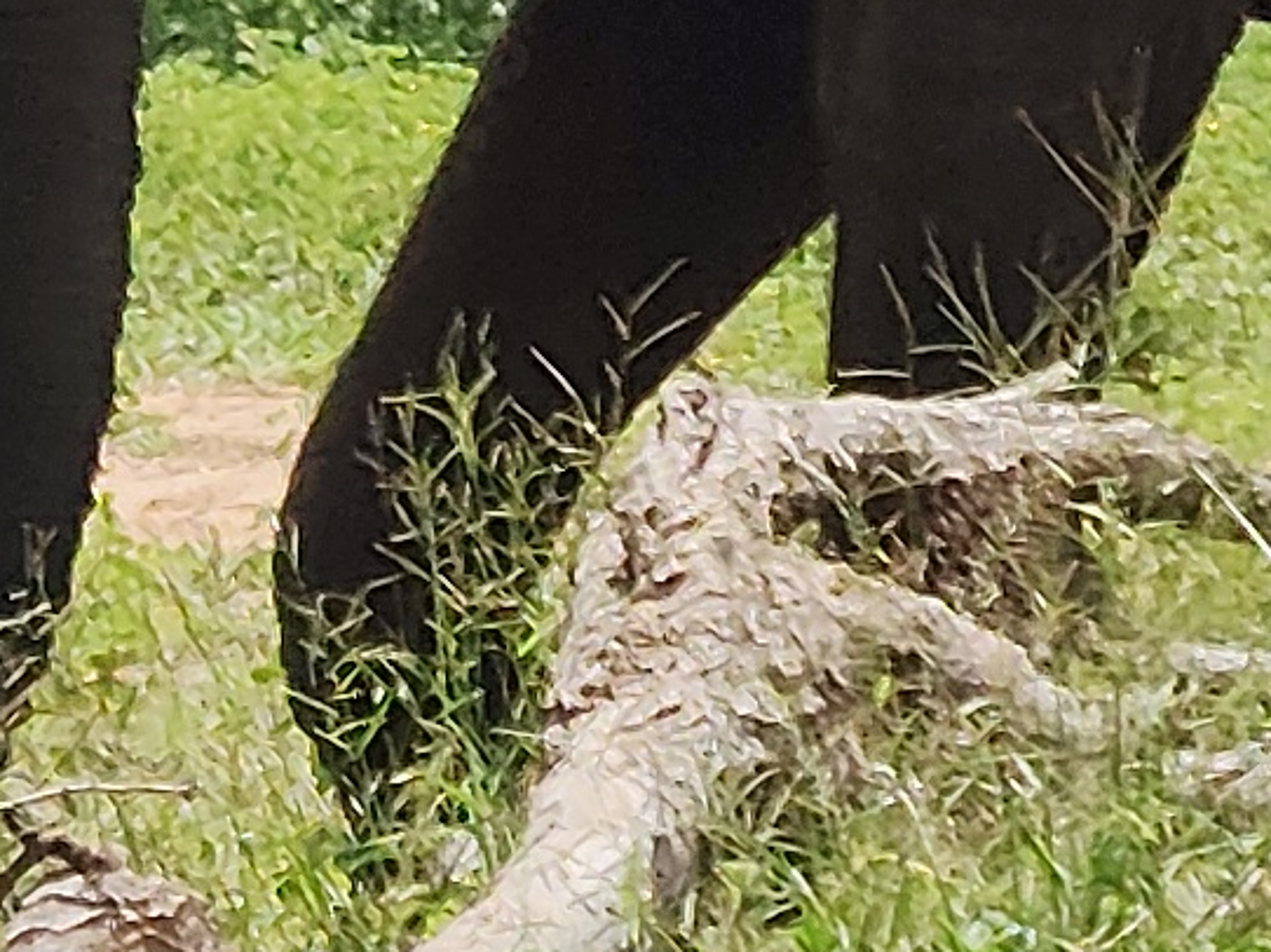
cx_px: 3935
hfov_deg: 5.0
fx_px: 13873
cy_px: -406
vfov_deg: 3.9
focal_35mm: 378
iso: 50
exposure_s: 1/1226
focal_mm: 5.56
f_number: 1.88
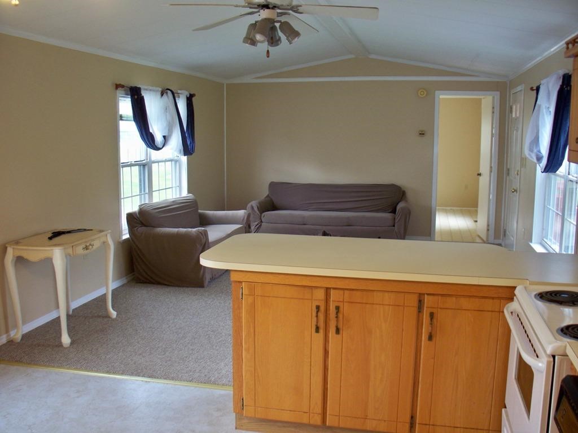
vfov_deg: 40.7
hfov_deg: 52.6
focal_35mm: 35
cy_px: 216
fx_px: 584
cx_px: 289
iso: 160
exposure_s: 1/30
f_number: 2.8
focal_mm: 7.54
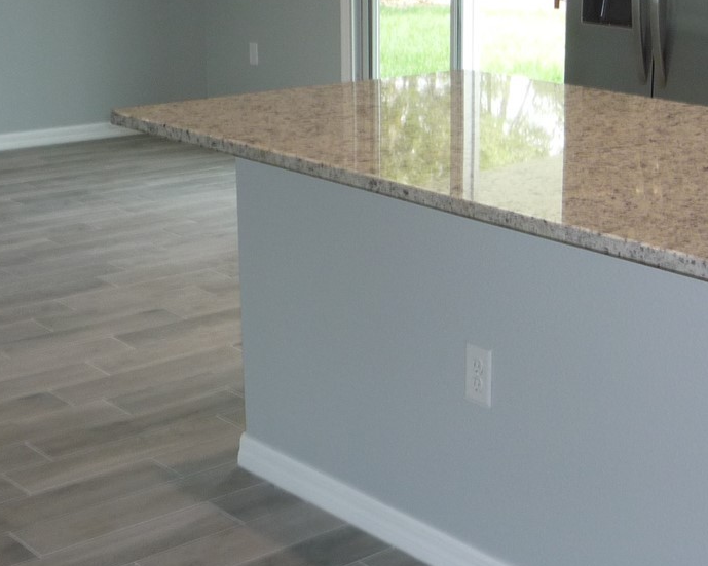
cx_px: 579
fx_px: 1425
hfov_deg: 27.3
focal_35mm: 68
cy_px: 176
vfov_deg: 22.4
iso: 100
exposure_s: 1/40
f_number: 3.3
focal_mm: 5.2
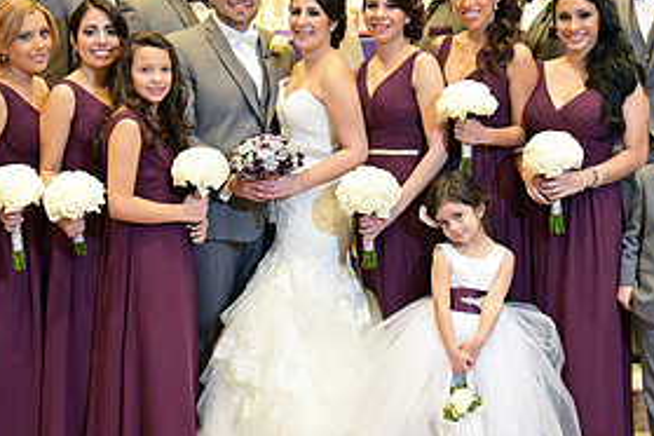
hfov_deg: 36.8
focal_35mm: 54
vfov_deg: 24.9
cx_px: 354
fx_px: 981
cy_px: 147
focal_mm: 26
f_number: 3.2
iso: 2000
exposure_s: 1/160
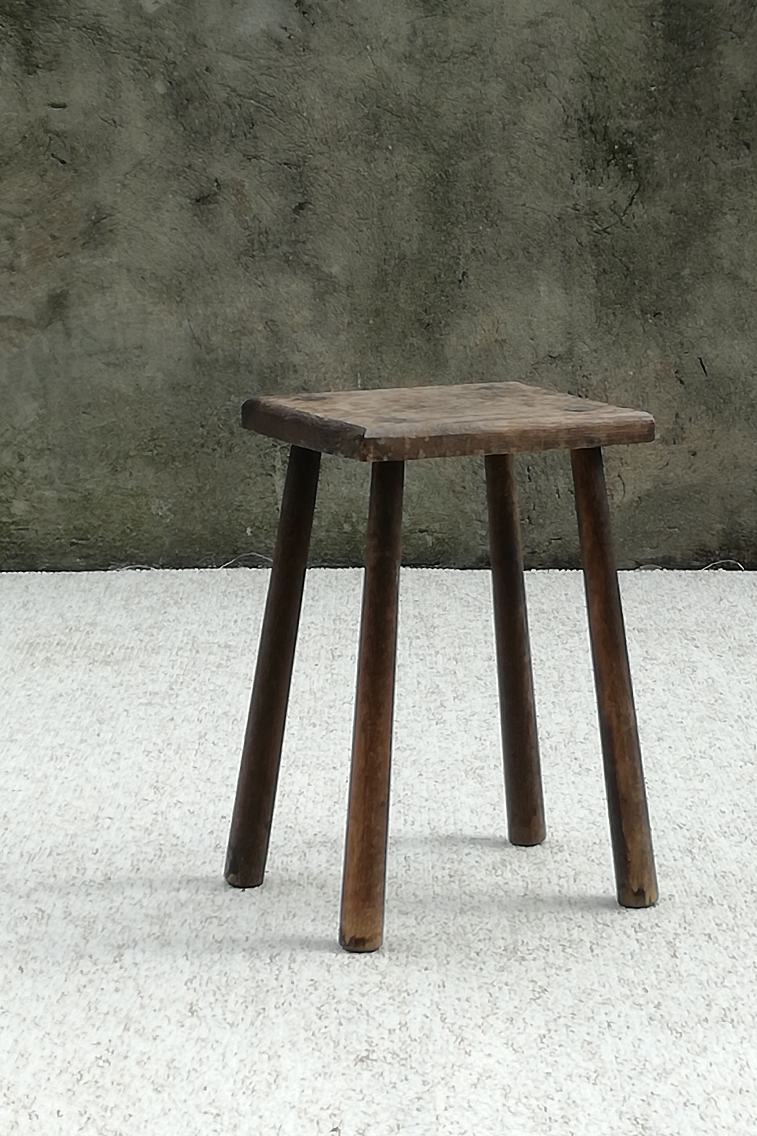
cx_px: 439
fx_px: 914
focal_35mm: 29
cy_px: 581
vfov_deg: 63.6
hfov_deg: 44.8
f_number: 2
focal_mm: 3.79
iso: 50
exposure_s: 1/177
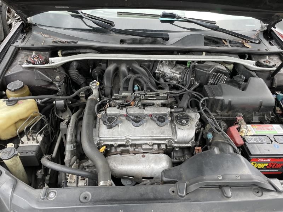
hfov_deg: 67.3
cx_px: 142
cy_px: 106
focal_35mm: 26
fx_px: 213
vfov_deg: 53.1
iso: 32
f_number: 1.6
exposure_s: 1/184
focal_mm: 4.2
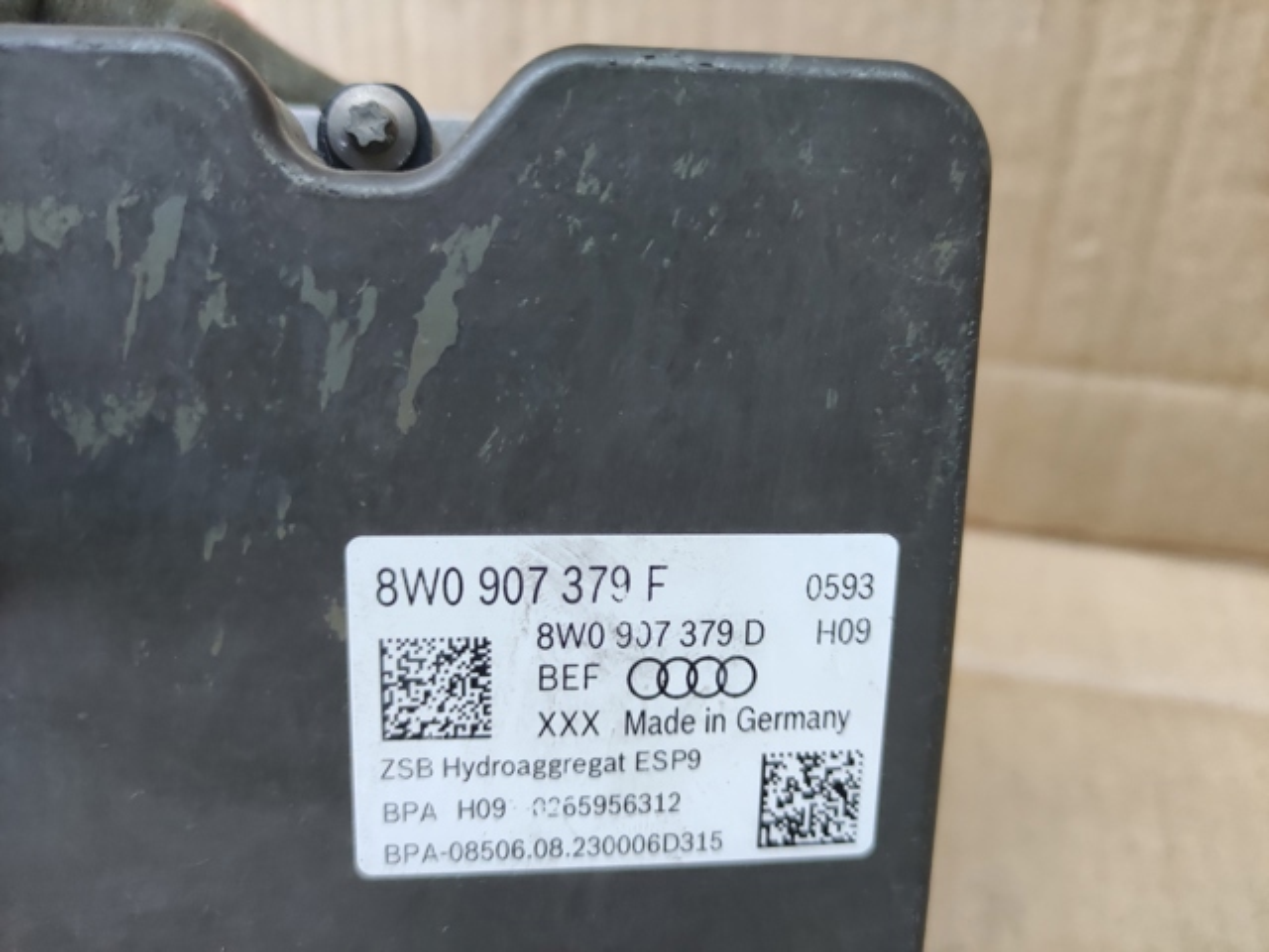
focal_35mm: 25
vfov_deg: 54.9
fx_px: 916
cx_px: 634
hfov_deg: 69.4
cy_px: 476
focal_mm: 5.43
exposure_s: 1/120
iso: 261
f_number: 1.89
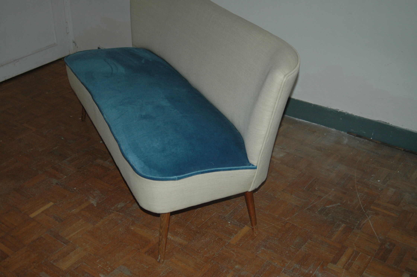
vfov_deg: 31.8
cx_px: 208
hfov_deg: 46.4
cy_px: 138
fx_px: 486
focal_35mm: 42
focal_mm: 28
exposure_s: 1/60
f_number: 3.5
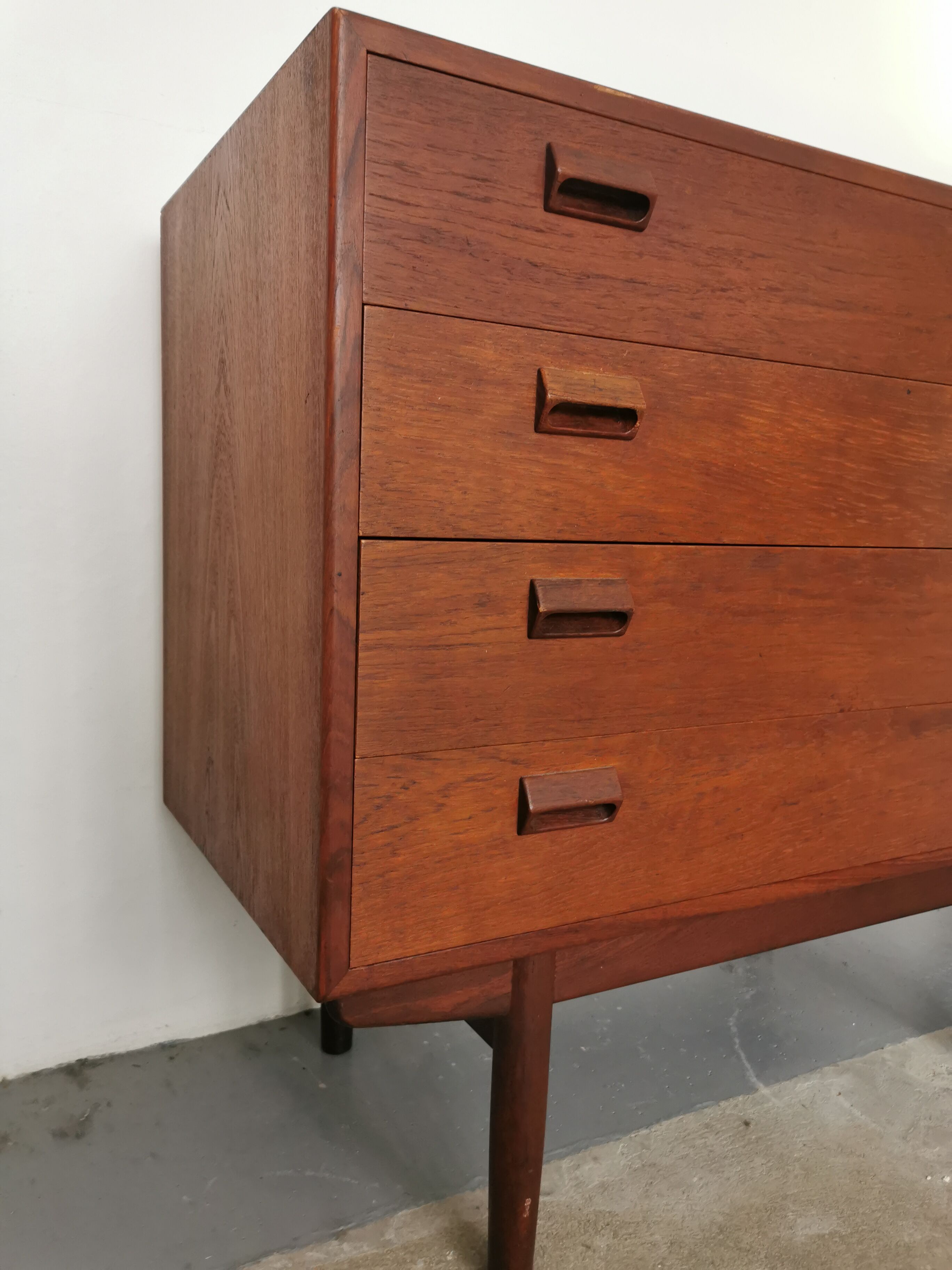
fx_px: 990
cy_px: 635
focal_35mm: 27
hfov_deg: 51.4
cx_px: 476
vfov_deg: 65.3
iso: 160
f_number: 1.8
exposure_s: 1/50
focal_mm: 5.58
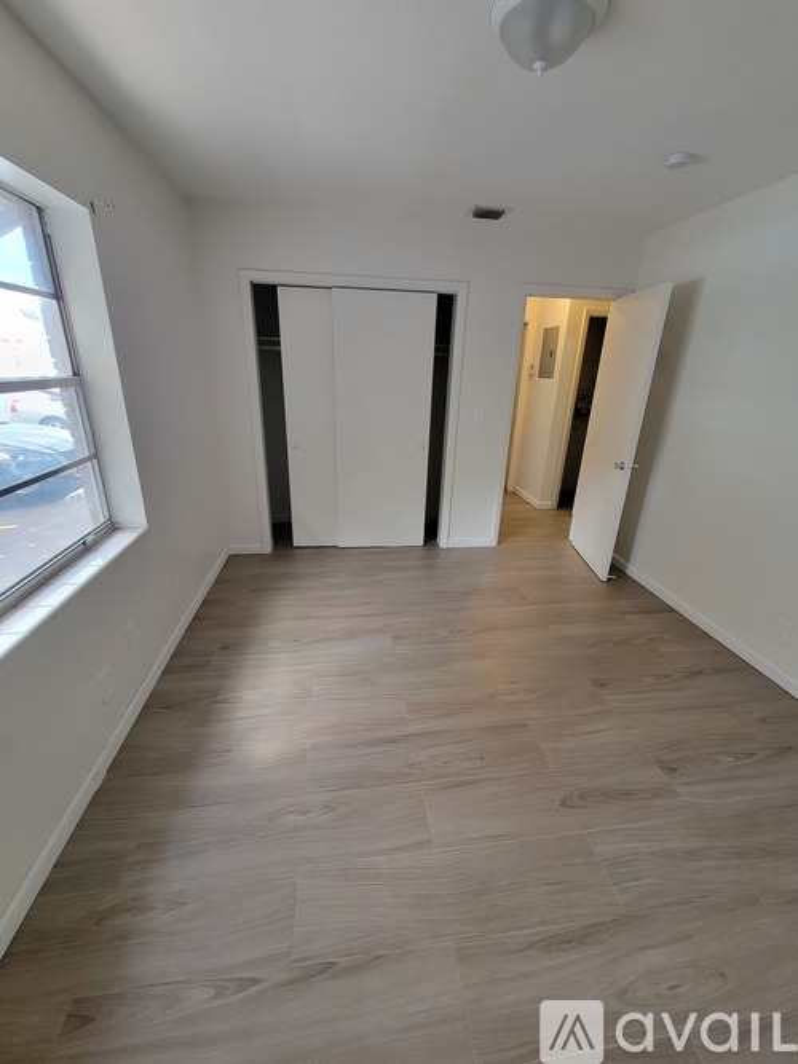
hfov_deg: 89.9
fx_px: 400
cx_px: 399
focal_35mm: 13
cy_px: 532
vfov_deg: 106.2
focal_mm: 2.2
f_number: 2.2
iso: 400
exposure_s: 1/60
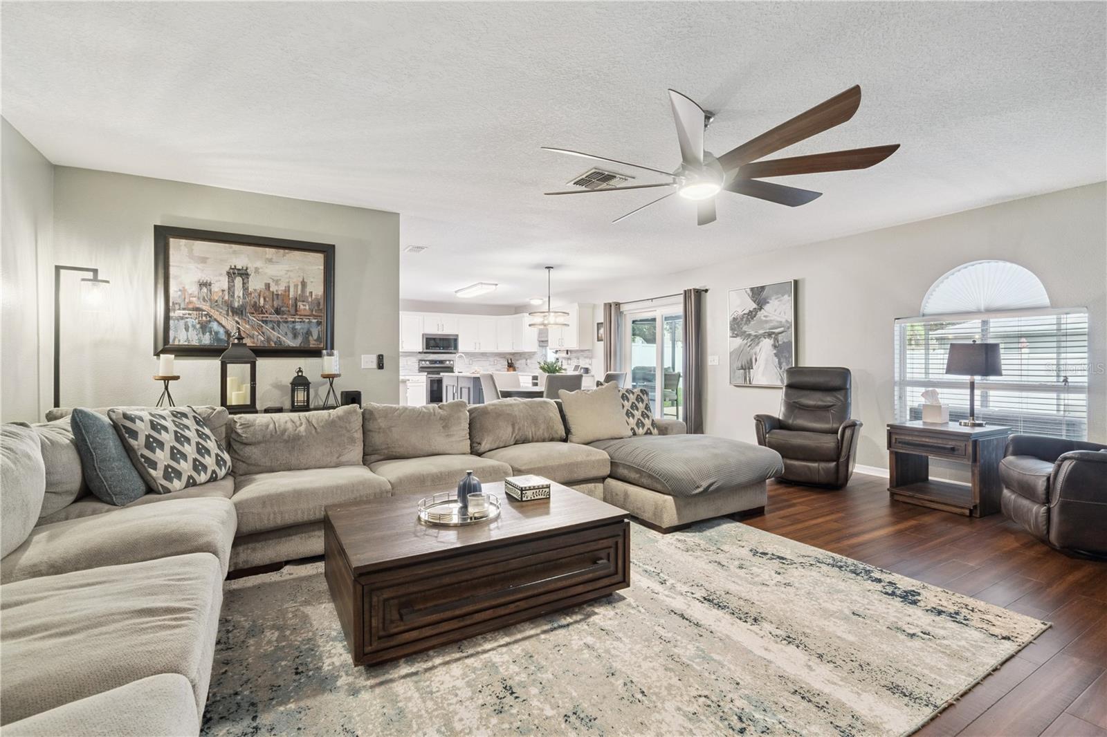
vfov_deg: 73.7
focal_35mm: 16
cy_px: 368
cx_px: 554
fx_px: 492
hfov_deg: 96.7
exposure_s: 1/15
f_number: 9
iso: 400
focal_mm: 16
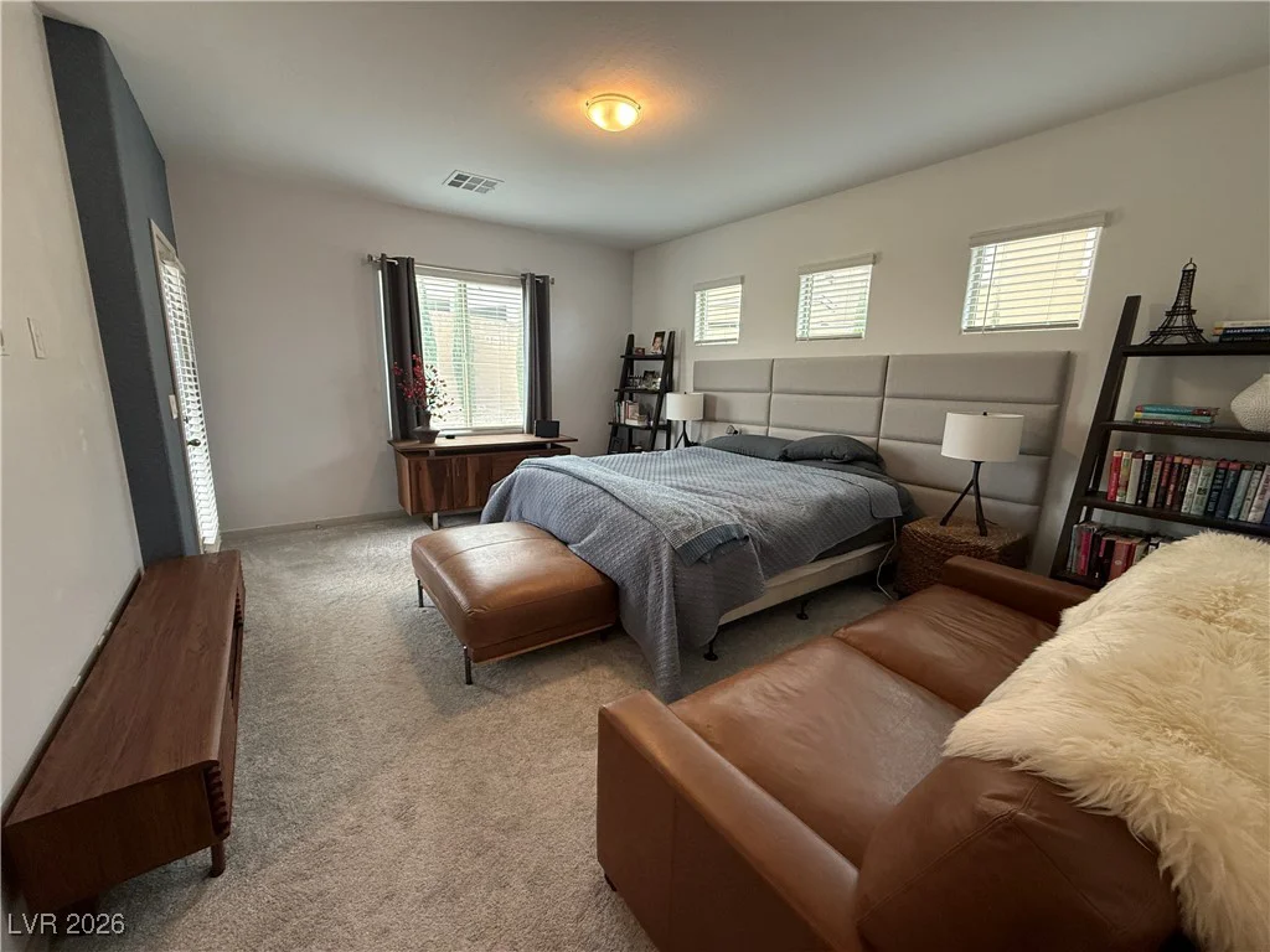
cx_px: 635
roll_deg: -1.4
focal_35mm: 14
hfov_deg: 102.1
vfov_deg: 85.7
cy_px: 476
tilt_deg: -11.6
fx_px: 514
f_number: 2.2
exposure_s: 1/120
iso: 320
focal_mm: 2.22
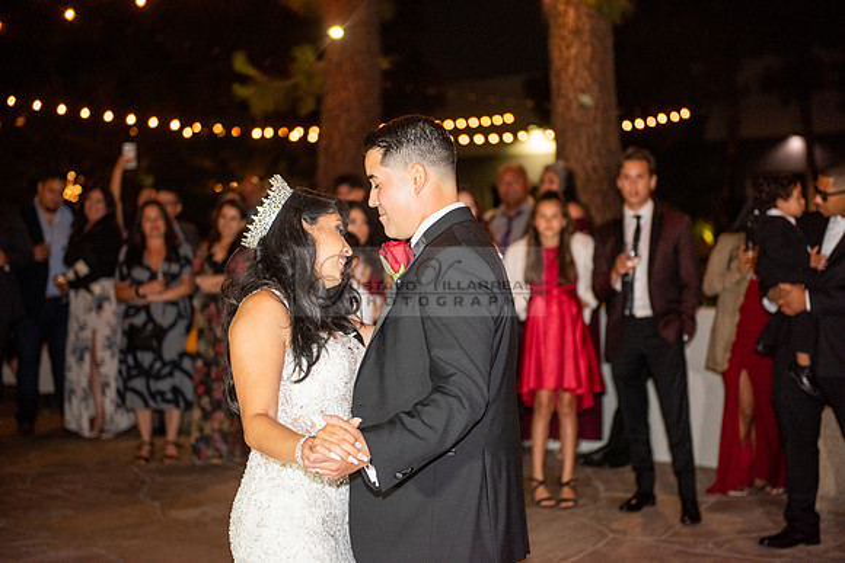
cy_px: 282
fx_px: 1643
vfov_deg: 19.5
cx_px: 422
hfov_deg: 28.8
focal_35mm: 70
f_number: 2.8
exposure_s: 1/125
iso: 1250
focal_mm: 70
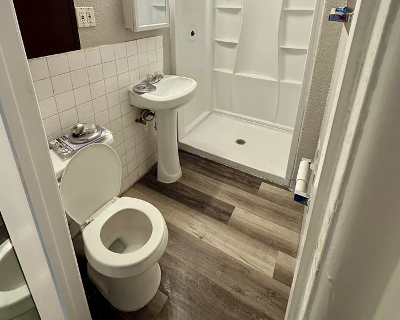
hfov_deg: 80.4
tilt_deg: -19.3
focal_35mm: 20
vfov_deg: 64.3
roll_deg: -1.1
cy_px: 82
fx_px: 237
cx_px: 201
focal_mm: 2.22
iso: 125
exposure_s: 1/120
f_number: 2.2
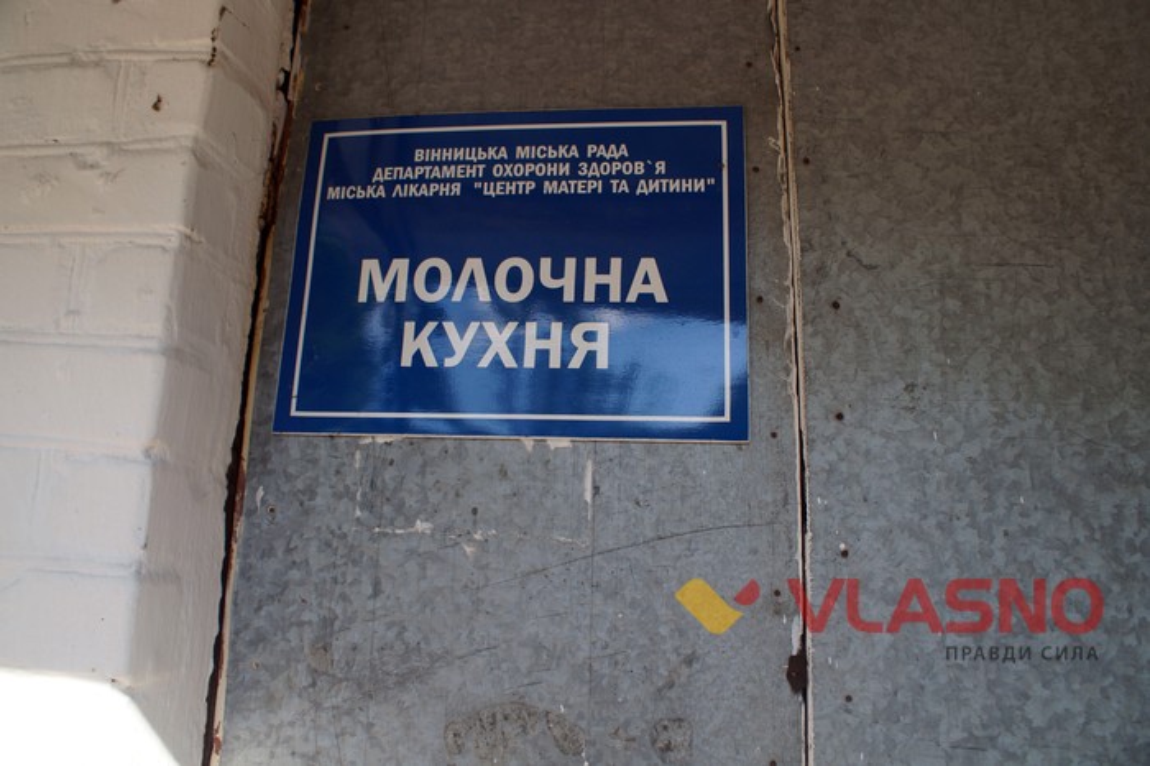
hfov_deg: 62.0
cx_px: 575
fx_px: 958
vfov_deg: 43.6
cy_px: 383
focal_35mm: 30
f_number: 4.5
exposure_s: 1/200
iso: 100
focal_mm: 20
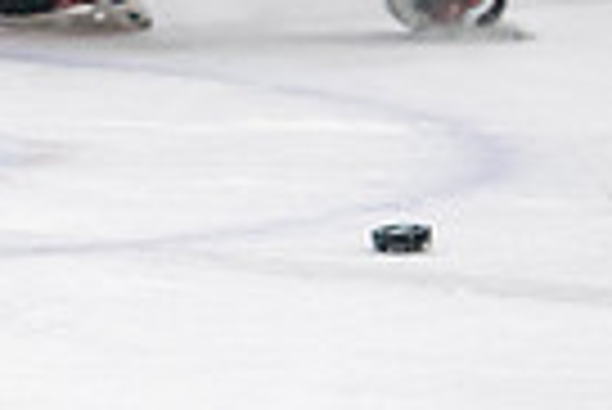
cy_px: -289
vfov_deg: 1.7
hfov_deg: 2.5
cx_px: -654
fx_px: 13768
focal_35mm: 809
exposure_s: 1/640
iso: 2500
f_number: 3.2
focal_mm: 135
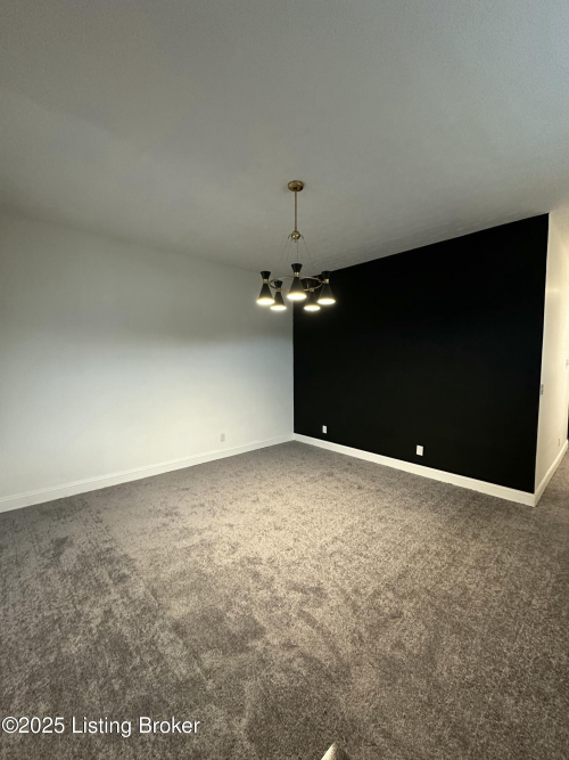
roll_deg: -0.9
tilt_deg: -3.8
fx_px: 307
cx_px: 284
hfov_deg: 85.7
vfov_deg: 102.1
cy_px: 380
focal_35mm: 14
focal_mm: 2.22
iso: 500
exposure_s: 1/60
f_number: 2.2
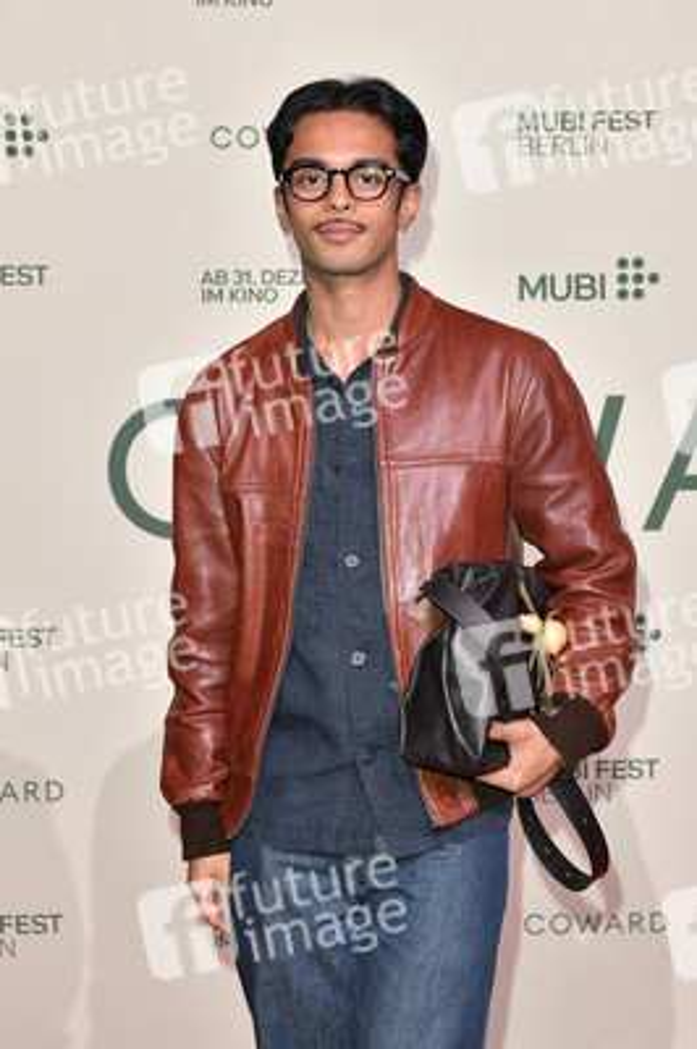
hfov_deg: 20.6
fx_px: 1920
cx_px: 348
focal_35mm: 66
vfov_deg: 30.5
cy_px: 524
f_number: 6.3
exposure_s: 1/250
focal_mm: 66
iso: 2500
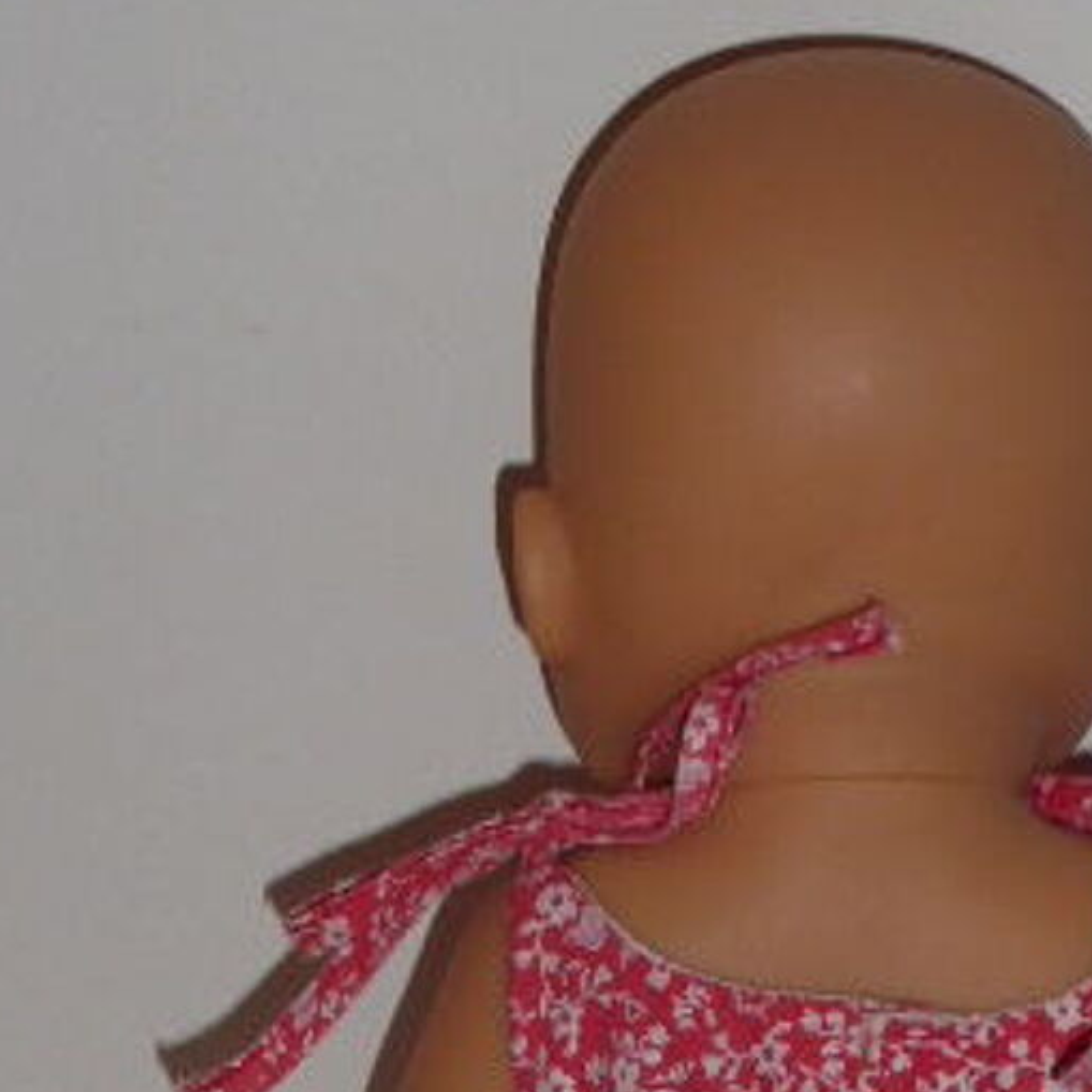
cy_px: 1406
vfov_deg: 12.8
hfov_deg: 13.2
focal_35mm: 132
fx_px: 4711
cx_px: 813
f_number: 4.6
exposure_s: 1/125
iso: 200
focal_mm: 9.7
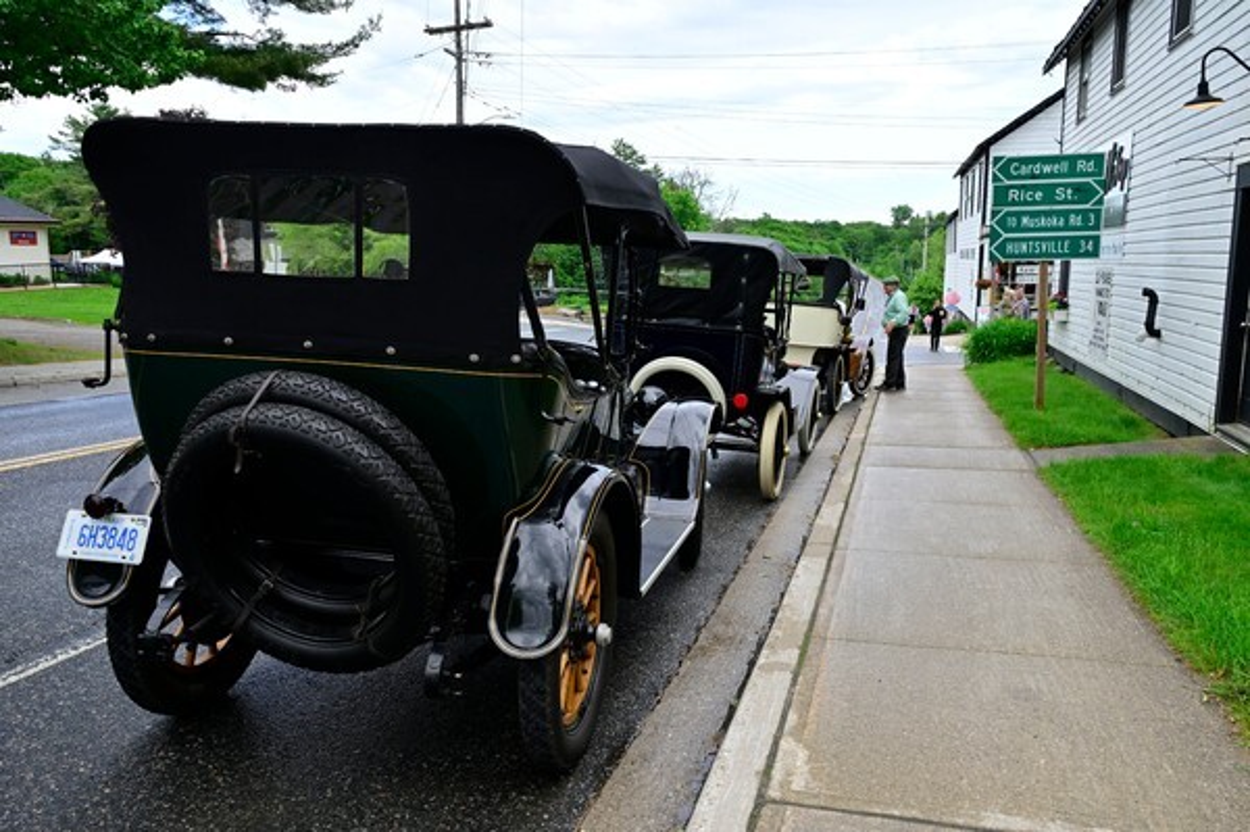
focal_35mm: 28
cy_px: 416
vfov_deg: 46.3
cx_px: 625
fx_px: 971
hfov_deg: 65.5
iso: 640
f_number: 11
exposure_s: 1/250
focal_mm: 28
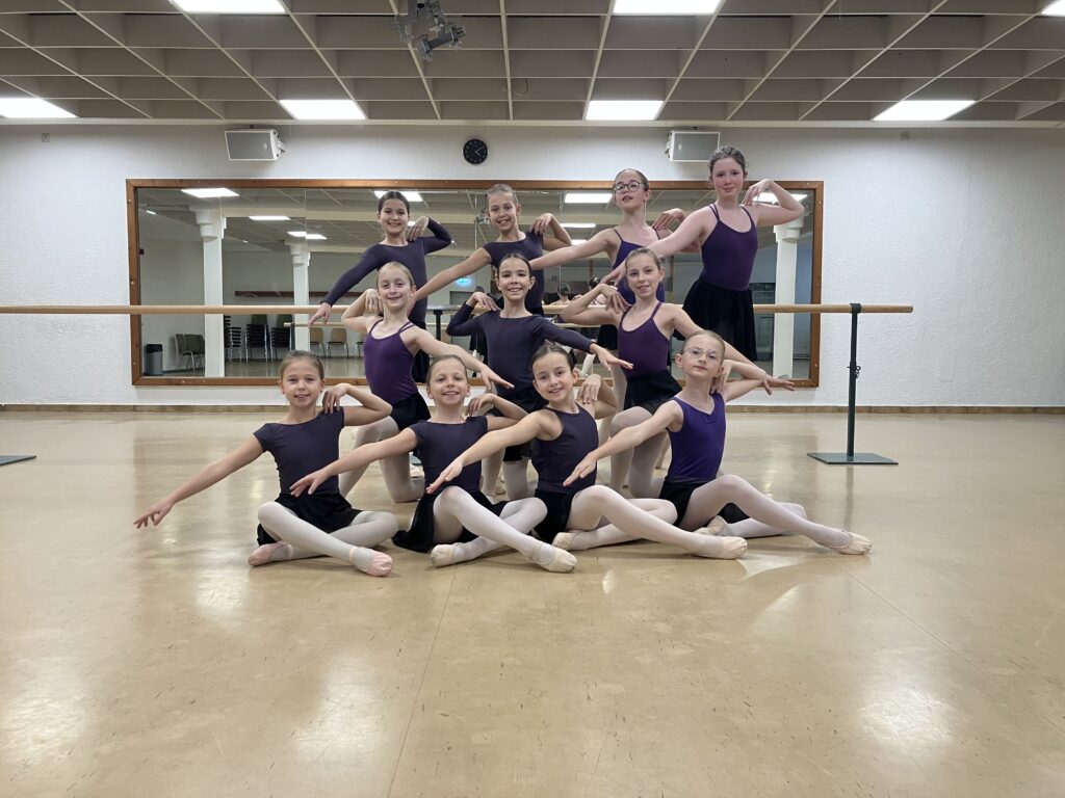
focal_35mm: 28
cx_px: 532
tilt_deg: -3.7
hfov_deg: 63.4
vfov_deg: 49.7
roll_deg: -0.5
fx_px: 861
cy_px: 399
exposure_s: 1/50
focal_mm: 3.99
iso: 64
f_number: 1.8
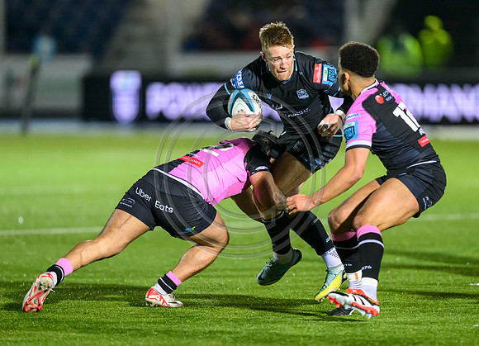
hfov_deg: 4.0
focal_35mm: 501
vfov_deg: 2.9
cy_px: 172
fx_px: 6843
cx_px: 248
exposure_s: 1/1250
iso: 8000
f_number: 2.8
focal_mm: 400
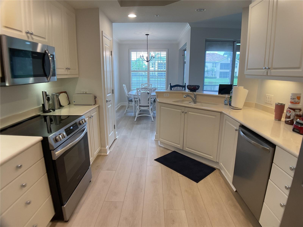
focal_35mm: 29
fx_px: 254
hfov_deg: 61.7
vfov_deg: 48.2
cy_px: 114
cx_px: 152
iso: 40
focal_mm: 3
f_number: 1.8
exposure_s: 1/60
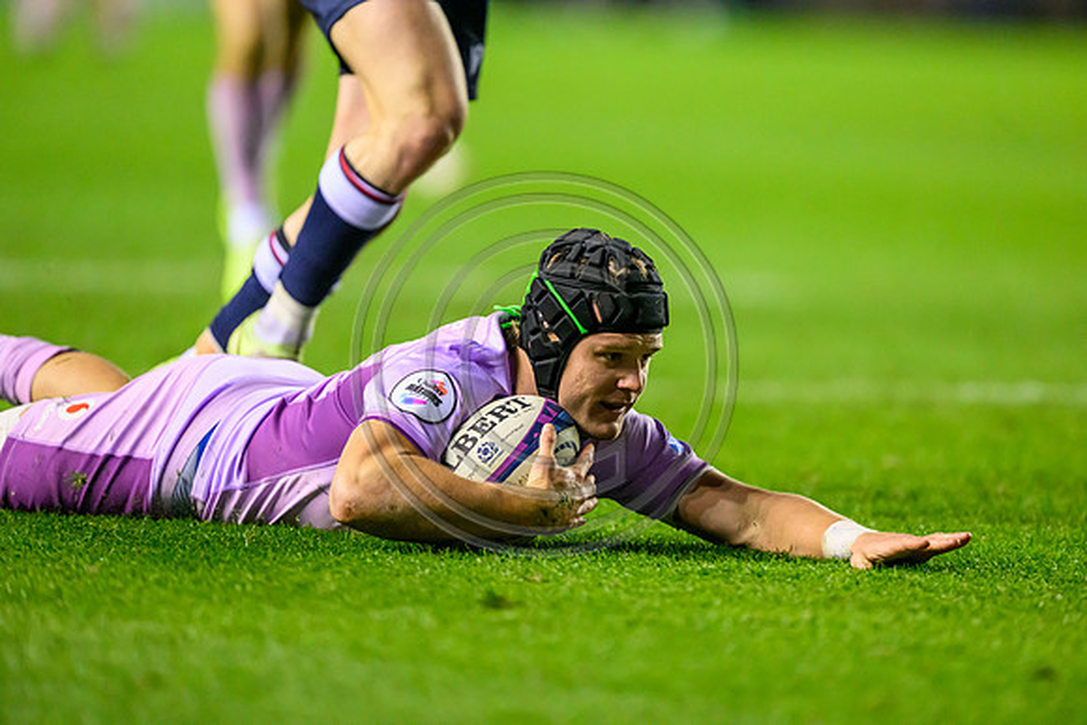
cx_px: 544
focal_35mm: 400
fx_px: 12080
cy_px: 362
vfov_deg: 3.4
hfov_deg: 5.2
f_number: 2.8
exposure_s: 1/1600
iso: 8000
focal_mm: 400
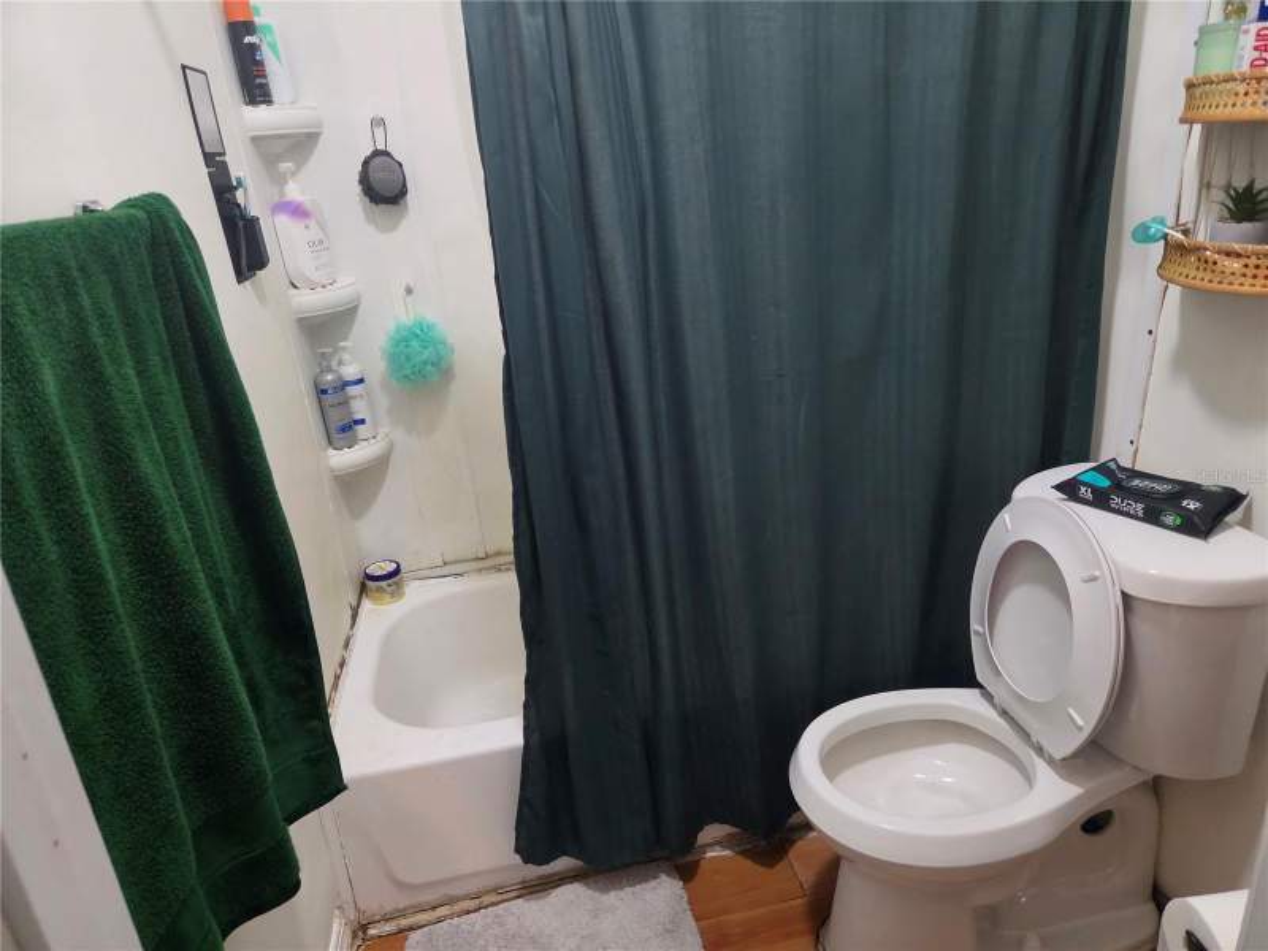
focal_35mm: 23
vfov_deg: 58.9
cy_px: 476
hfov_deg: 73.9
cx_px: 634
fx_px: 843
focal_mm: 5.4
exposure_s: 1/120
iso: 2500
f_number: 1.8
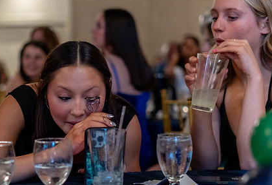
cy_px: 126
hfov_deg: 23.1
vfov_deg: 15.9
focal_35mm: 87
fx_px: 662
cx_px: 96
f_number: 1.8
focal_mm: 50
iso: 2500
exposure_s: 1/250
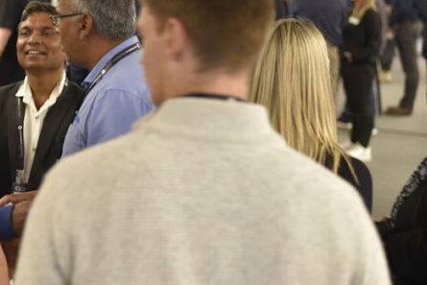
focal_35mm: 115
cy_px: 59
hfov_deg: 17.1
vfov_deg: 11.9
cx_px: -55
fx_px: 1364
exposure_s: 1/60
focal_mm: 50
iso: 800
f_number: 2.8
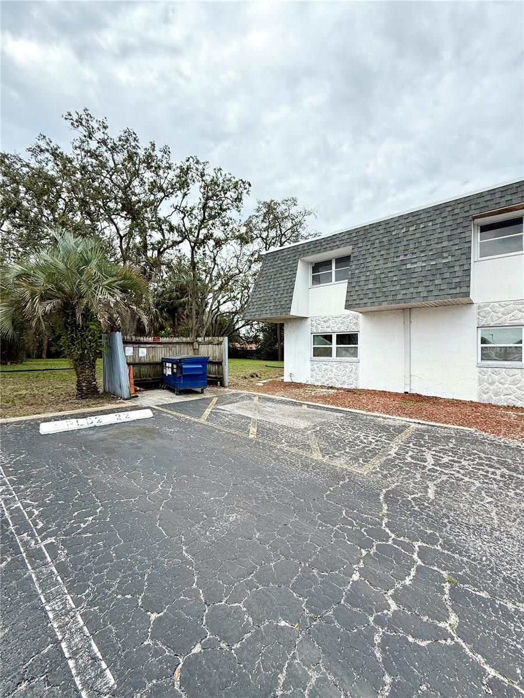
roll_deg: -1.2
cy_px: 349
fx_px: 283
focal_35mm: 14
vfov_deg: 102.1
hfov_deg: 85.7
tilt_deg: +1.1
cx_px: 262
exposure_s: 1/1167
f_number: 2.2
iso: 50
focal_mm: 2.22
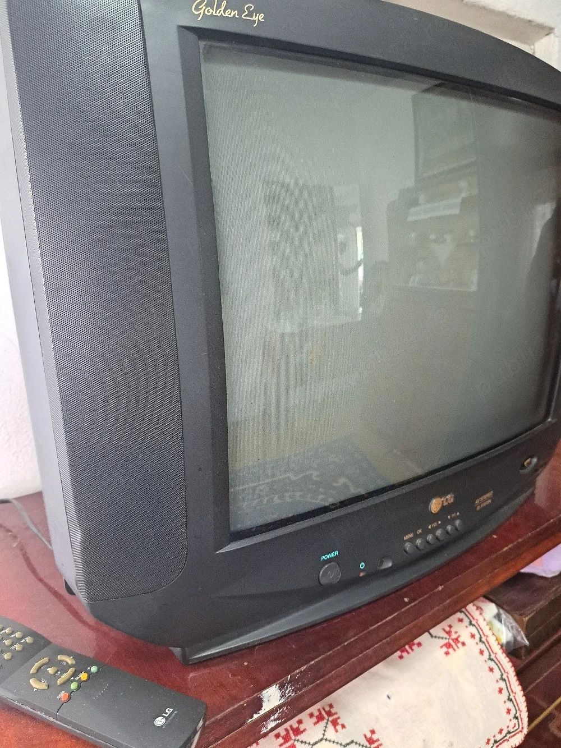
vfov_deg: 71.6
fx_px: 519
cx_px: 280
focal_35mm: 24
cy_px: 374
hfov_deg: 56.8
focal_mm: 5.23
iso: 640
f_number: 1.8
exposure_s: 1/25
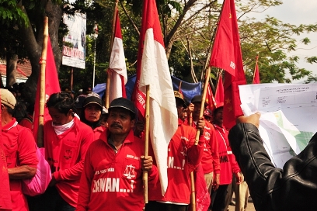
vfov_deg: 31.2
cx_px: 165
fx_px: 379
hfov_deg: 45.4
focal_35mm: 43
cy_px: 114
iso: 400
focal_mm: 26
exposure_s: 1/1250
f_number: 10
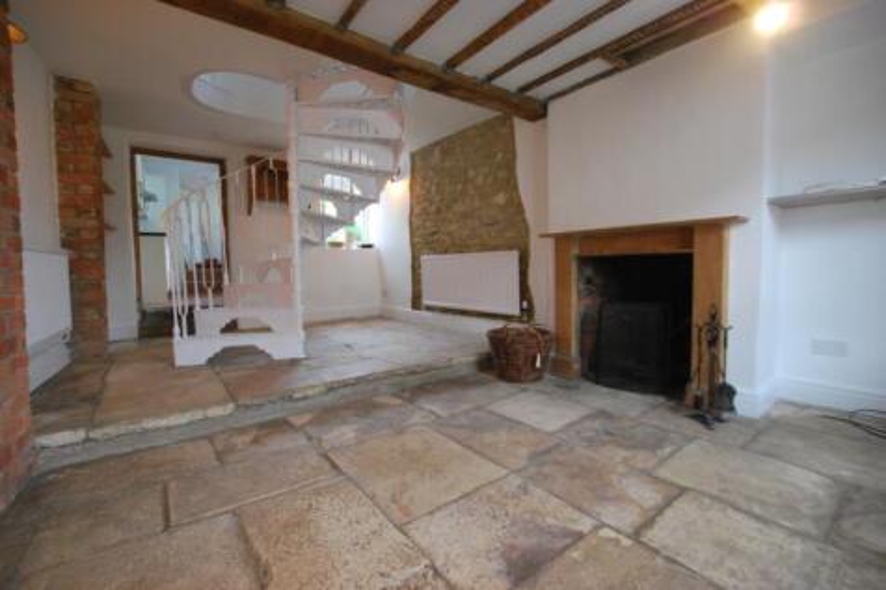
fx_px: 369
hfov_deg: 100.4
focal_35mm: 15
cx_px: 443
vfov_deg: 77.3
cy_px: 295
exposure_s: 1/40
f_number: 3.5
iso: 800
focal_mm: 10
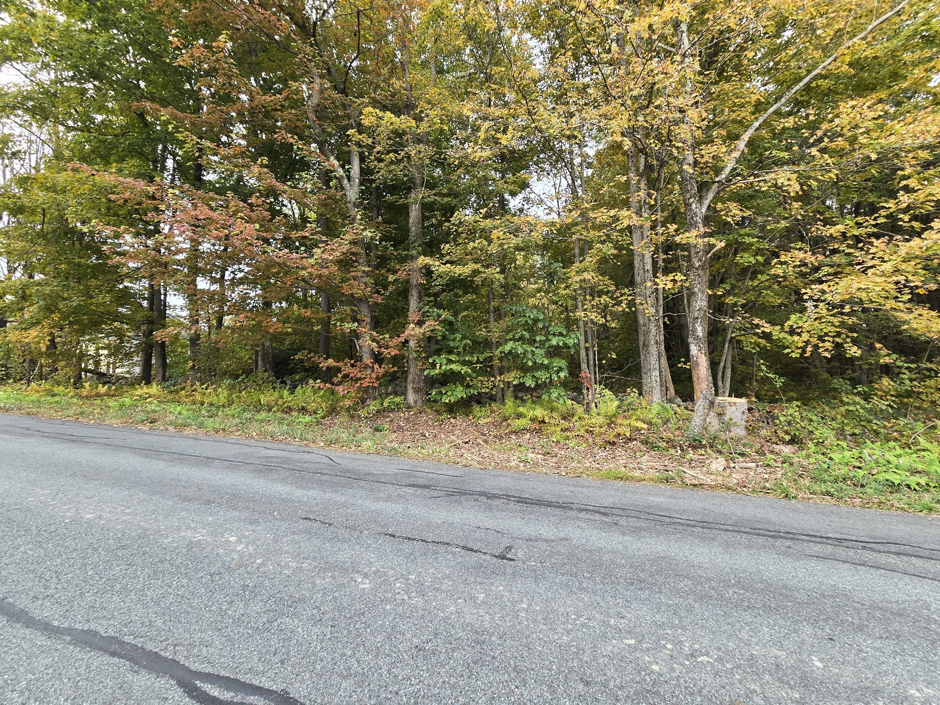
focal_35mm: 13
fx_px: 353
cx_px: 470
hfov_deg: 106.2
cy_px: 352
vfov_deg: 89.9
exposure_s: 1/230
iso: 50
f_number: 2.2
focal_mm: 2.2
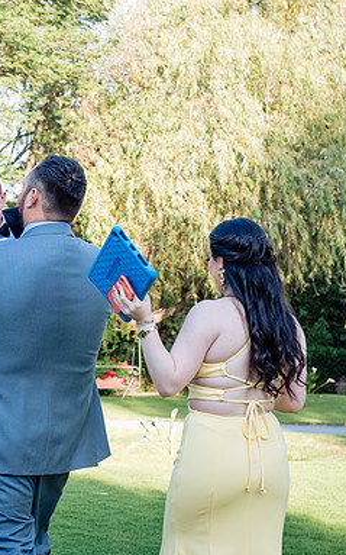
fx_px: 2084
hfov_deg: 9.4
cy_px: 201
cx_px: -33
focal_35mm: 138
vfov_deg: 15.1
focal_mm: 70
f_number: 7.1
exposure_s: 1/400
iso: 800
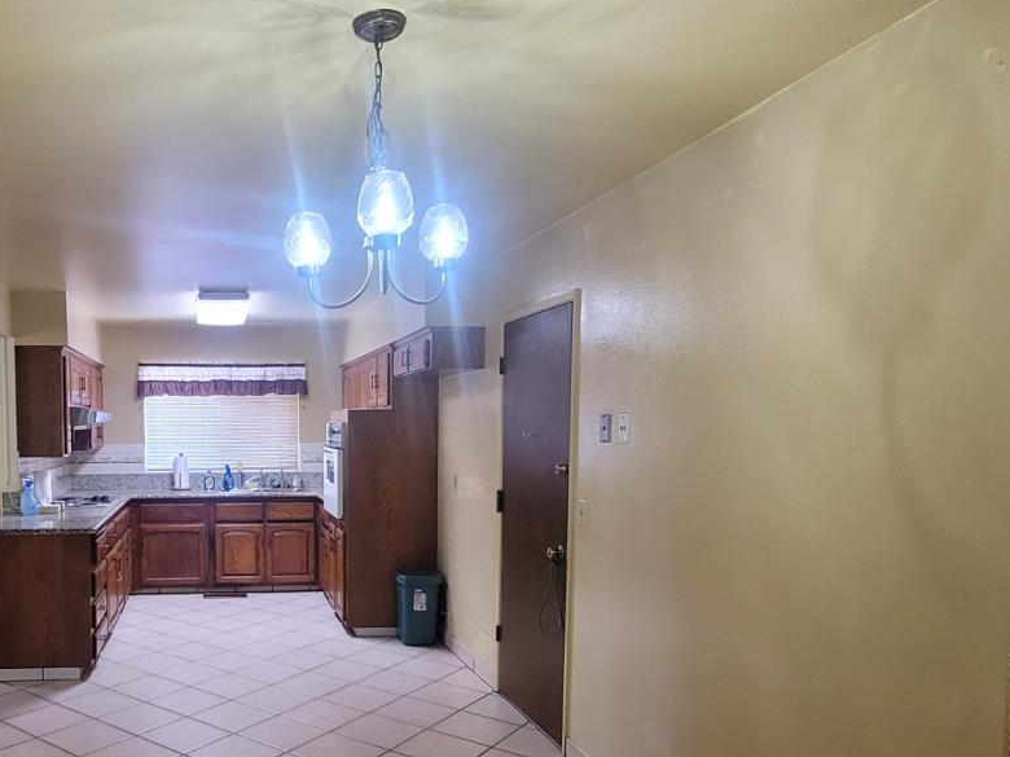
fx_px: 729
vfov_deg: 54.2
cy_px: 481
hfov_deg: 64.7
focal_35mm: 25
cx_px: 238
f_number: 2.2
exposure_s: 1/60
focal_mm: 2.2
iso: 320
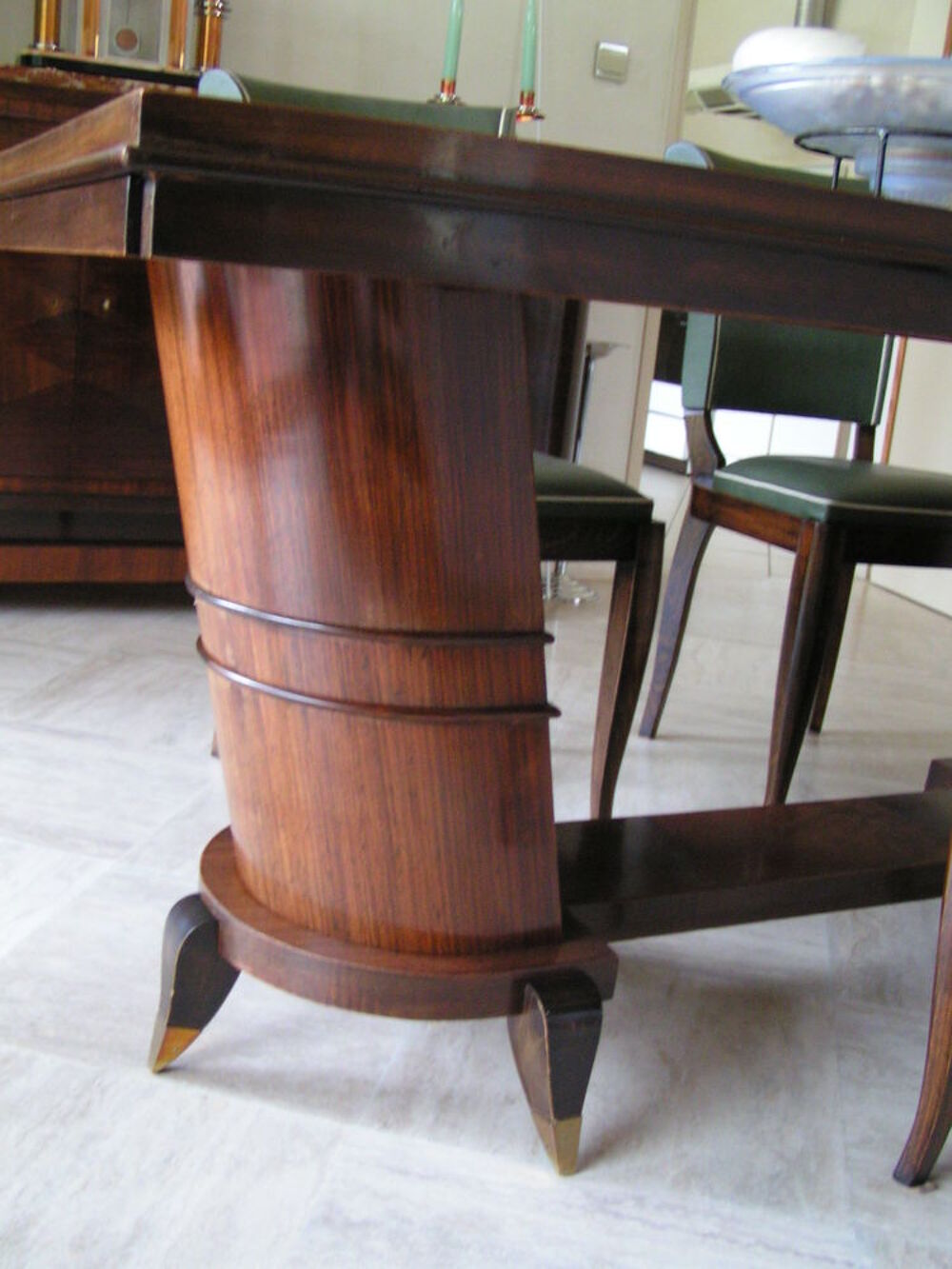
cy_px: 634
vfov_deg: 49.0
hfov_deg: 37.7
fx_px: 1393
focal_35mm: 38
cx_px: 476
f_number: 2.8
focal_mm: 5.8
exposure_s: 1/5
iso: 200
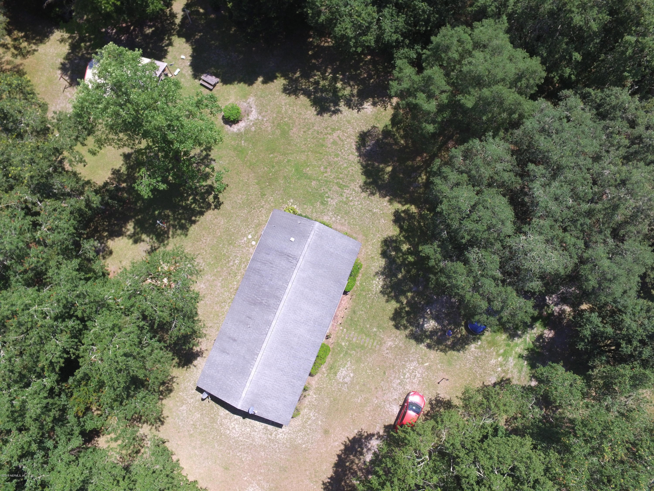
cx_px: 327
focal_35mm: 20
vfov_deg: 66.0
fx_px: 378
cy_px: 246
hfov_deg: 81.7
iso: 100
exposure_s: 1/705
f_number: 2.8
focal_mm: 3.61
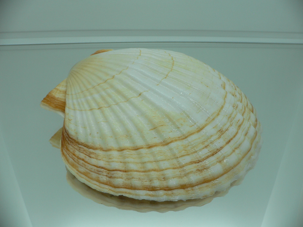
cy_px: 114
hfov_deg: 52.6
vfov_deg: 40.7
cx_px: 152
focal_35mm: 35
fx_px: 306
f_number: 2.8
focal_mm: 4.6
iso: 80
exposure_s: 1/80
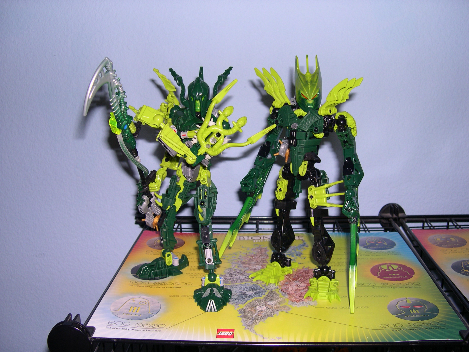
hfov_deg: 49.0
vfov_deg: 37.7
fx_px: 515
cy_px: 176
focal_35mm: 38
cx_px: 234
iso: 100
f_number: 2.8
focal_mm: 8
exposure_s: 1/60
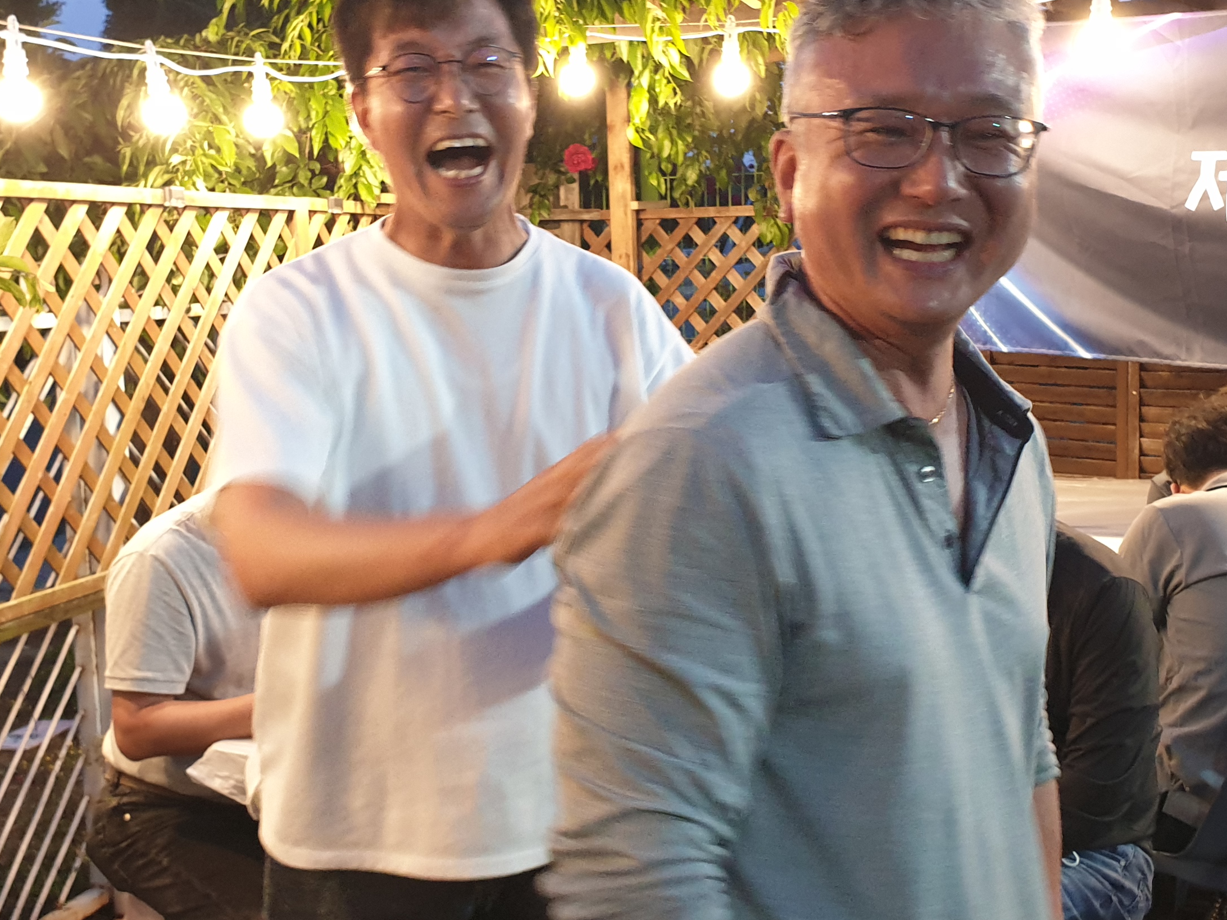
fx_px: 1701
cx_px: 577
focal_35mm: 48
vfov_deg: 30.1
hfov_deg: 39.6
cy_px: 330
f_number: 2.4
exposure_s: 1/24
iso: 320
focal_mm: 4.3
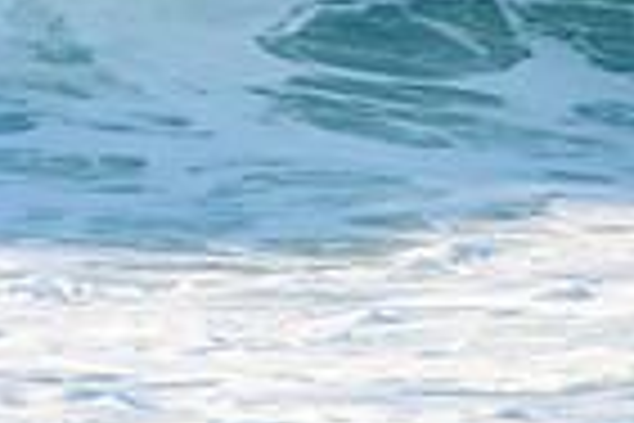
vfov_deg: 0.7
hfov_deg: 1.0
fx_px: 36188
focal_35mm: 2055
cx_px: 144
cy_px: -223
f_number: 5.6
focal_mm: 500
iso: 320
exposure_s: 1/1600
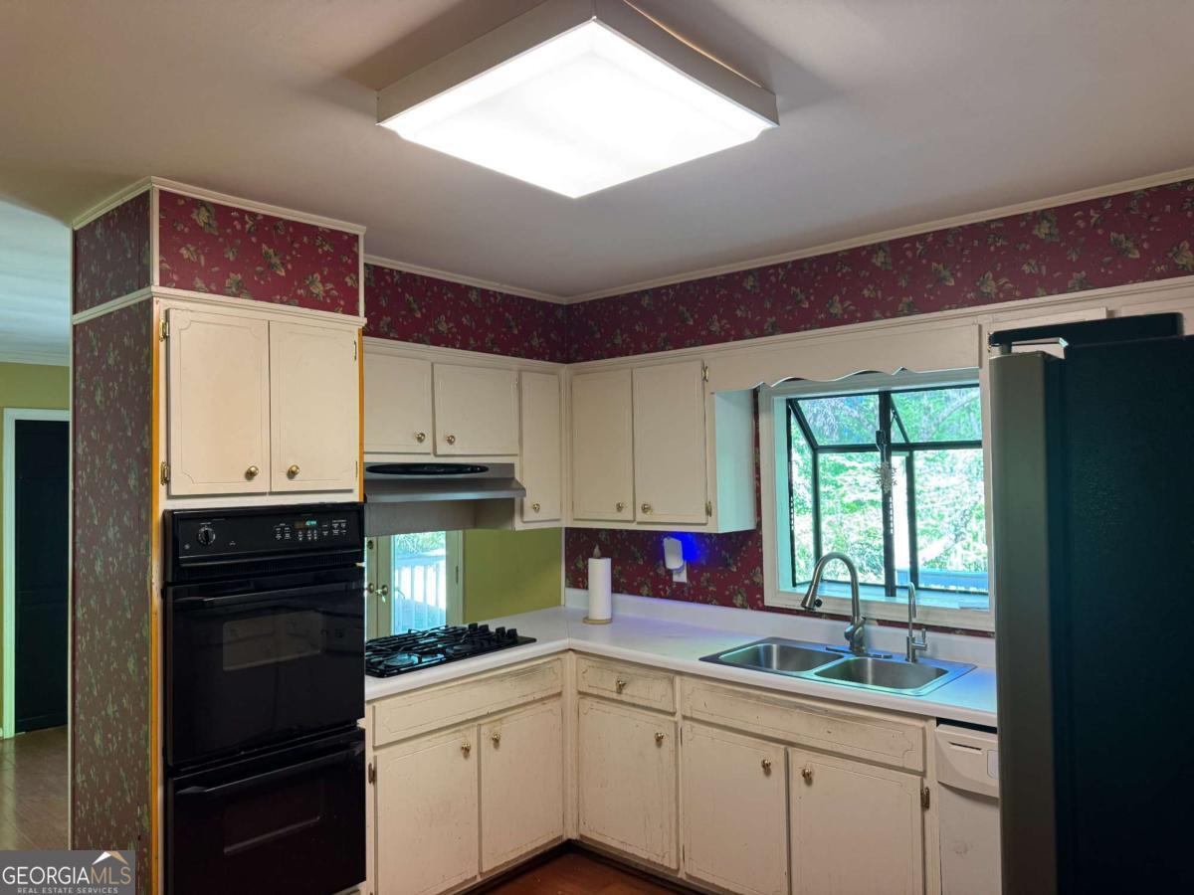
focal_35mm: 24
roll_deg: +0.7
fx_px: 828
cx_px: 597
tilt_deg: +1.2
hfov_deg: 71.6
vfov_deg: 56.8
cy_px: 448
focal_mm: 6.76
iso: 160
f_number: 1.78
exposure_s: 1/60
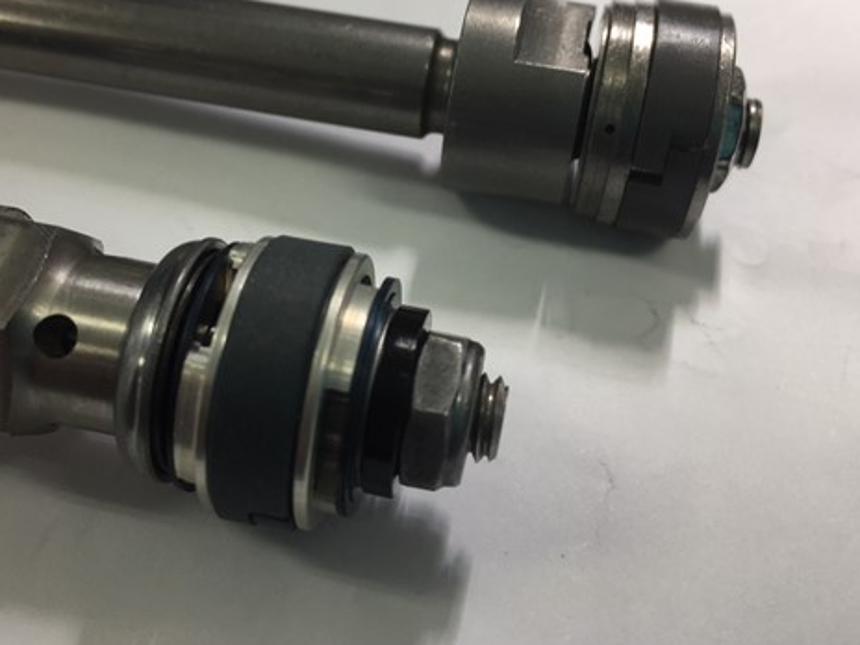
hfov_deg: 46.7
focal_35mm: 40
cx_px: 393
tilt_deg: -50.6
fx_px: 994
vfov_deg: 35.7
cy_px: 226
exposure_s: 1/60
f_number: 2.2
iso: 25
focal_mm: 4.15
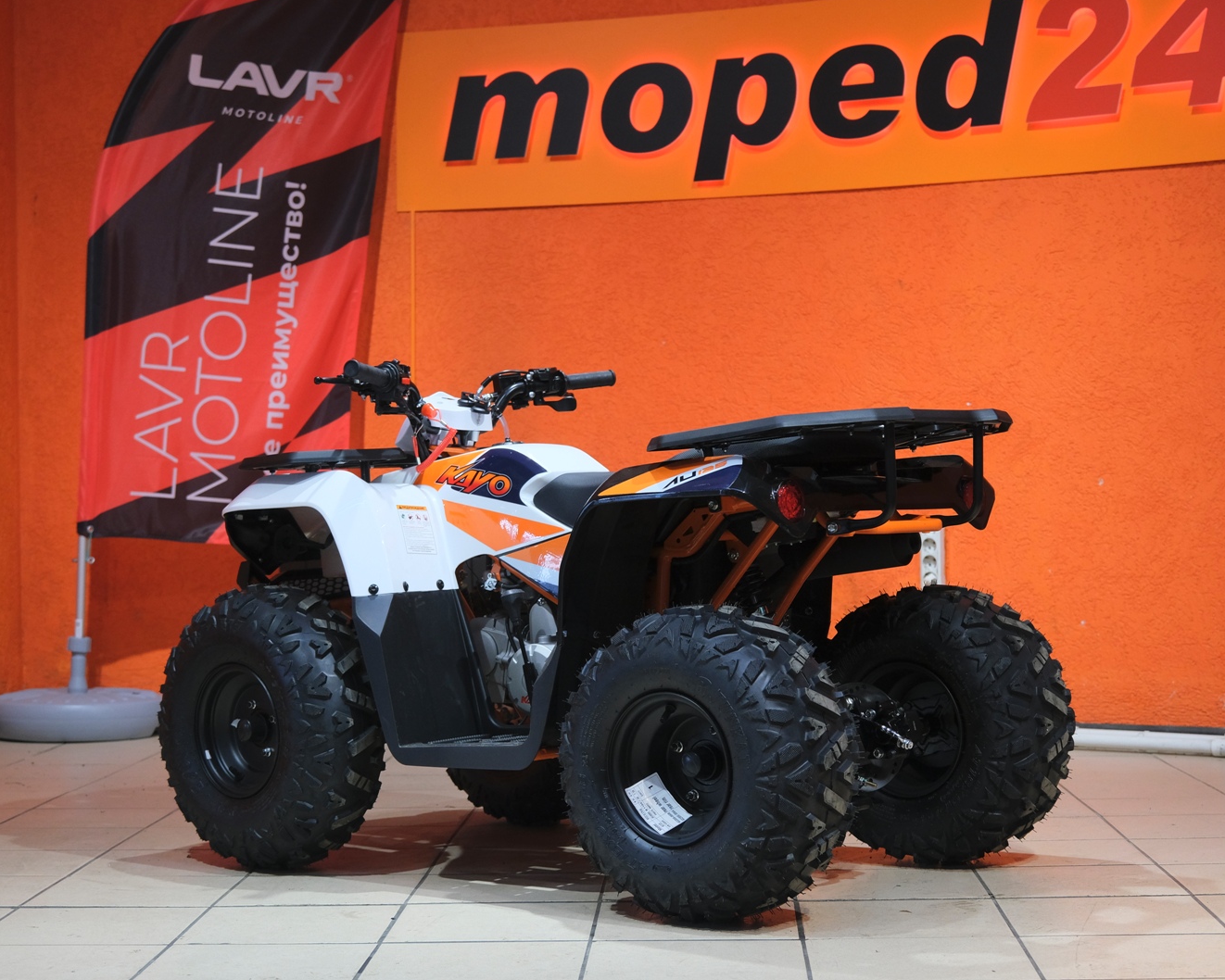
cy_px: 487
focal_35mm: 67
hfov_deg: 28.3
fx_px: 2429
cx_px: 619
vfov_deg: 22.8
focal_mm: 39.3
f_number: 4
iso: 1250
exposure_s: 1/100
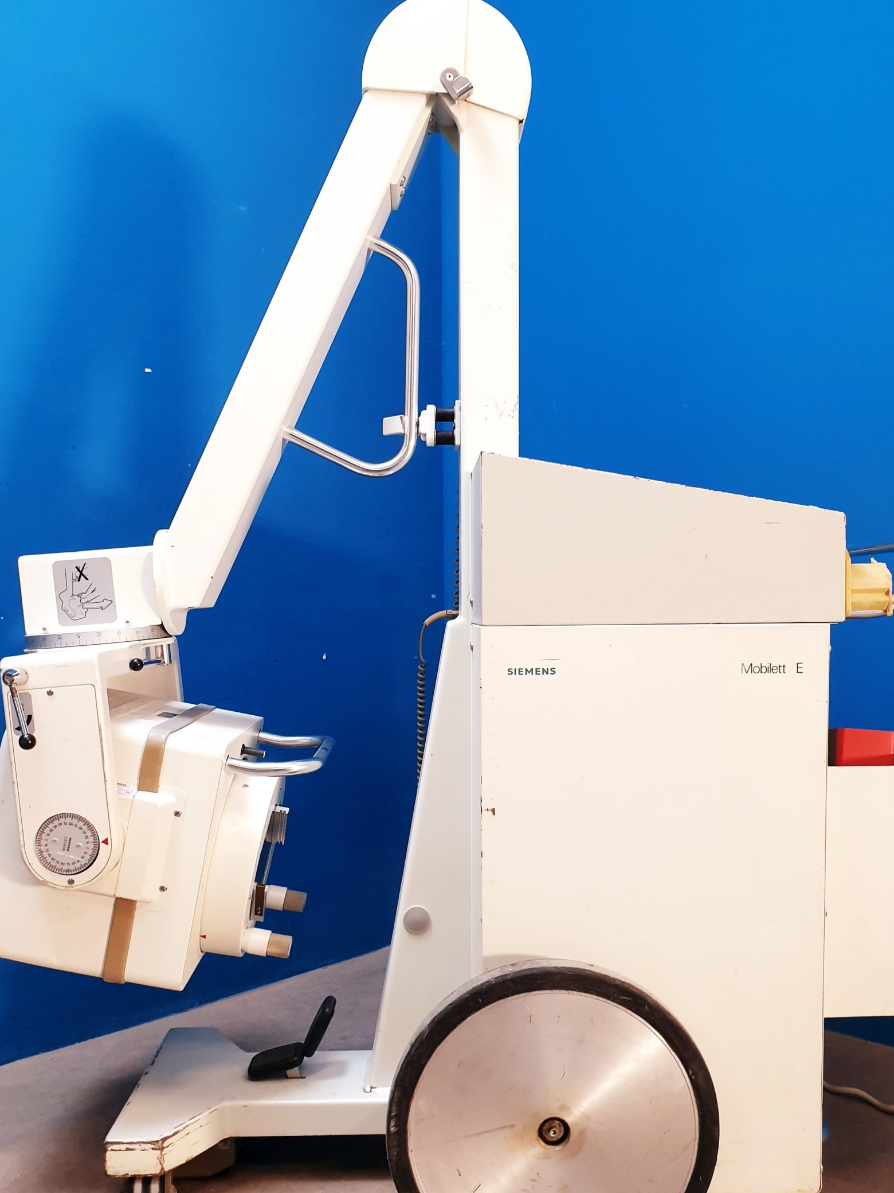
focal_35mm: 32
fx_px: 1102
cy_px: 682
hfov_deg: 44.2
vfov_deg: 56.6
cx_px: 452
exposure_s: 1/50
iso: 250
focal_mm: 4.3
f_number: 2.4
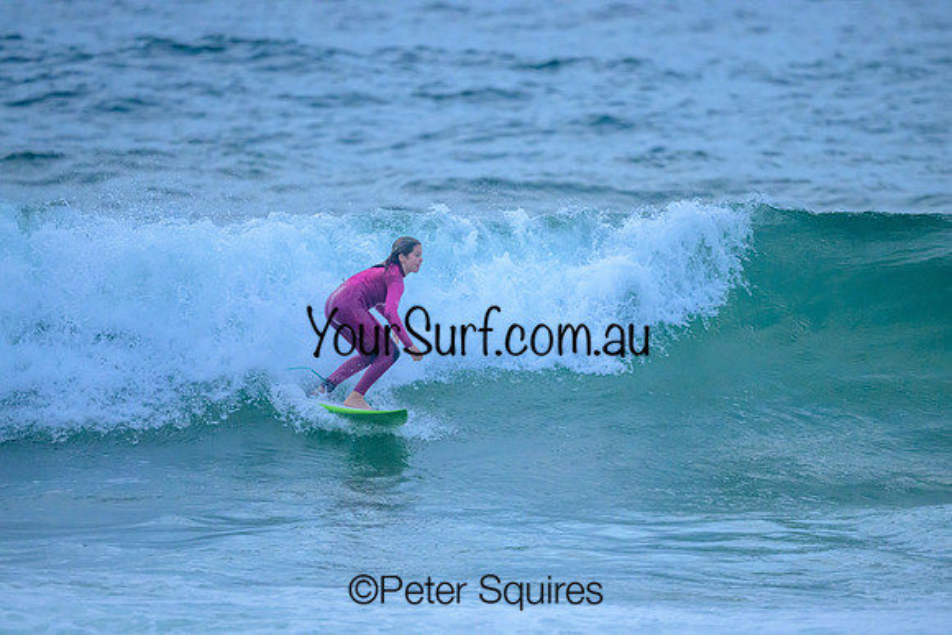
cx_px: 476
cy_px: 318
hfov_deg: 2.6
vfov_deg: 1.7
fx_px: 21160
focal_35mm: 800
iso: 5000
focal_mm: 800
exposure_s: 1/2000
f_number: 6.3
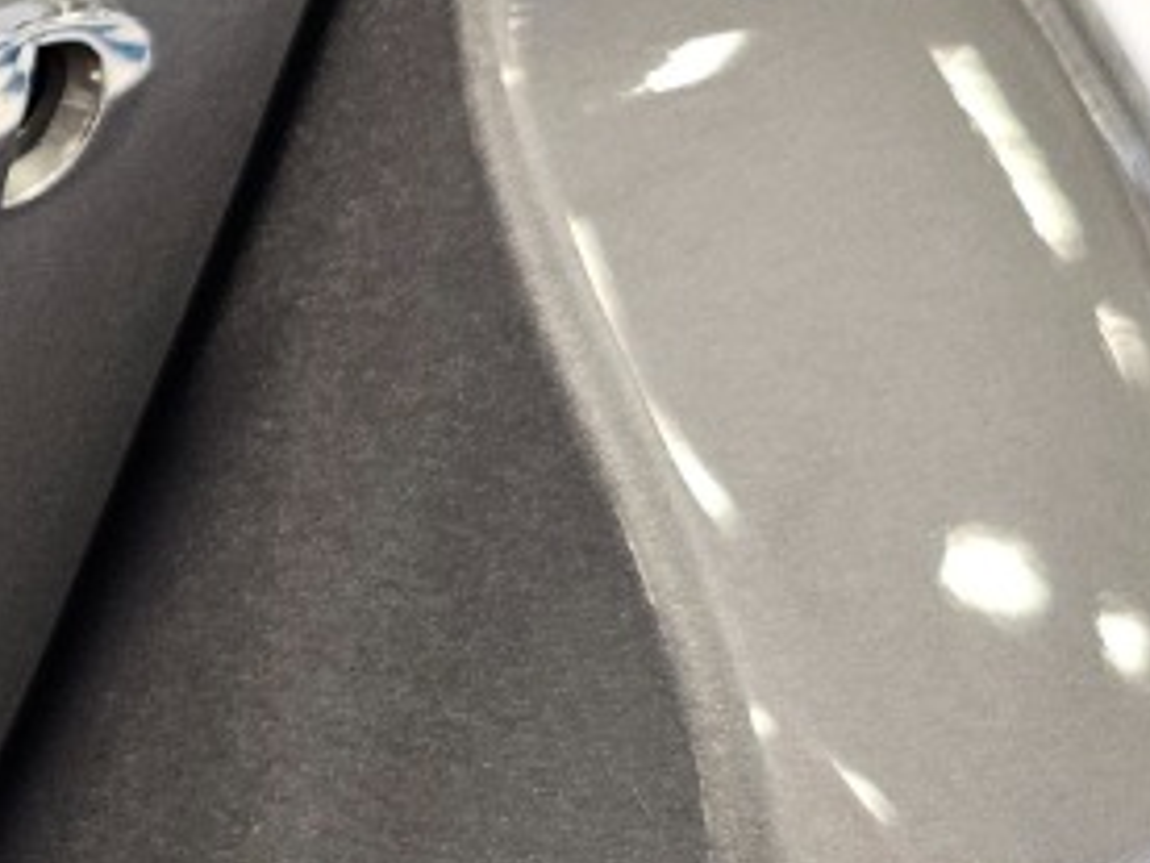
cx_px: -783
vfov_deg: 12.3
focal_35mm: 120
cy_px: 133
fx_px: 3987
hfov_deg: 14.8
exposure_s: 1/120
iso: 320
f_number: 1.7
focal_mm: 6.3
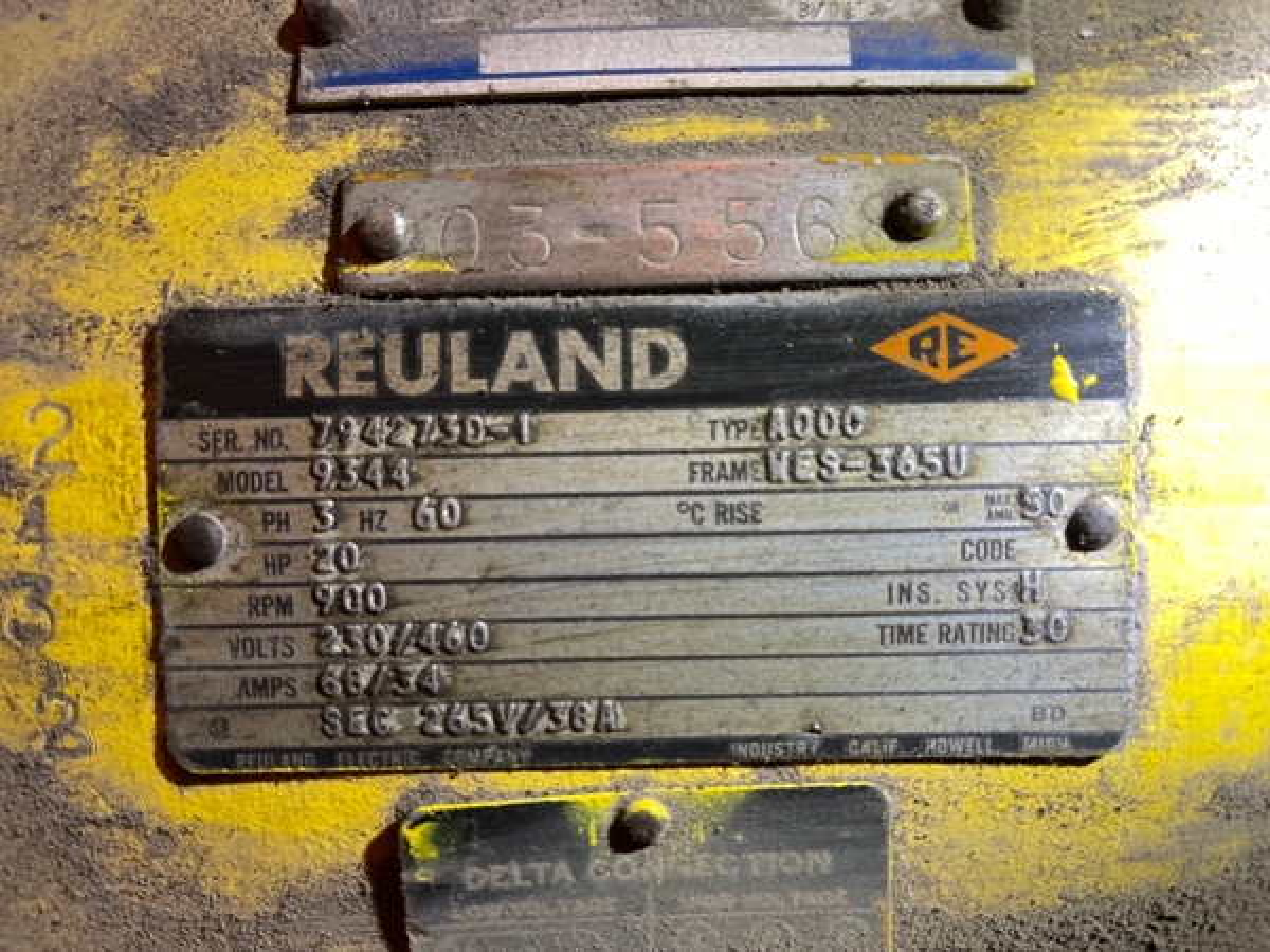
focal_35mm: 25
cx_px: 635
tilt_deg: -58.0
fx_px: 917
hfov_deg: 69.4
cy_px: 476
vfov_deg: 54.9
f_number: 1.6
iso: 100
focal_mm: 5.1
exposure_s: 1/120
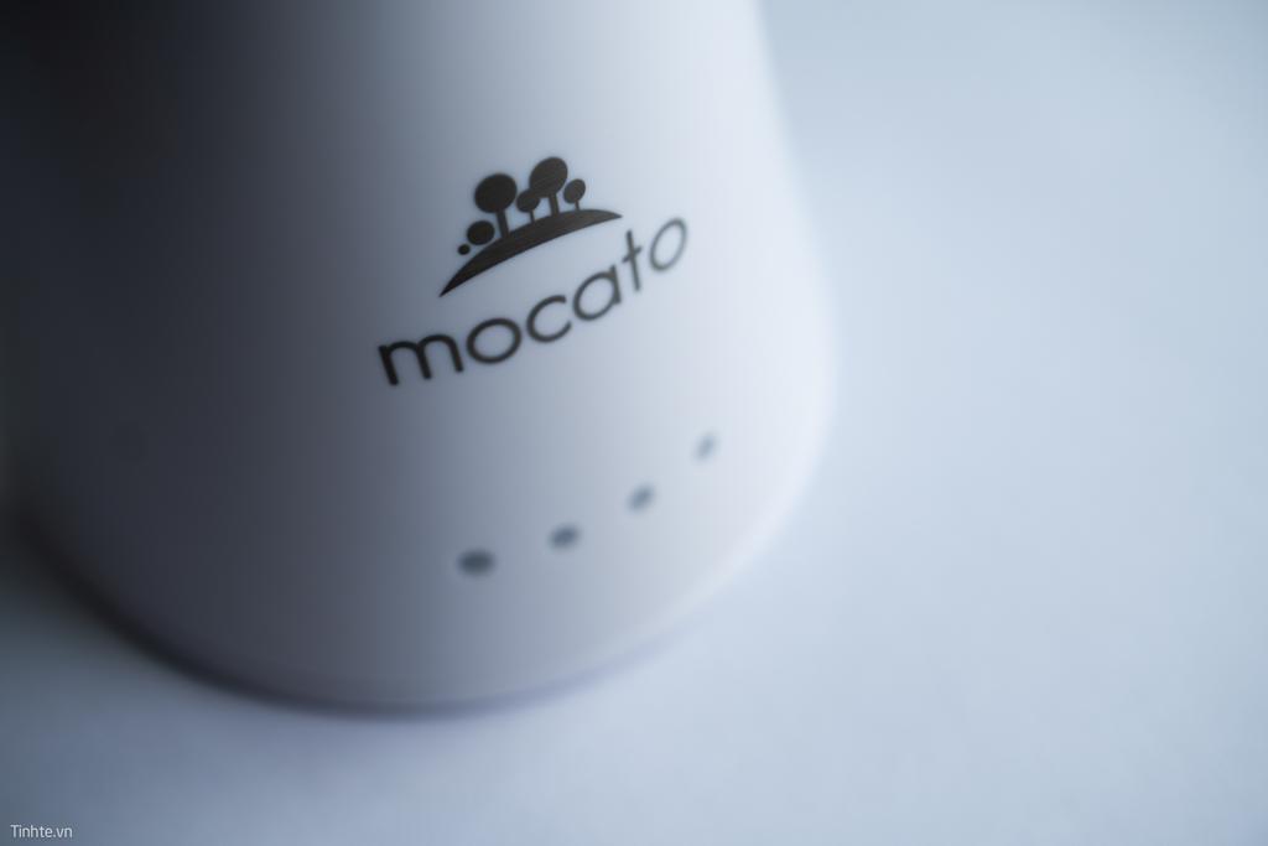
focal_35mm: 45
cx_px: 634
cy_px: 423
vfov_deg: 29.9
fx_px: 1585
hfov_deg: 43.6
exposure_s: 1/100
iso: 100
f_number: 5
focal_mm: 30
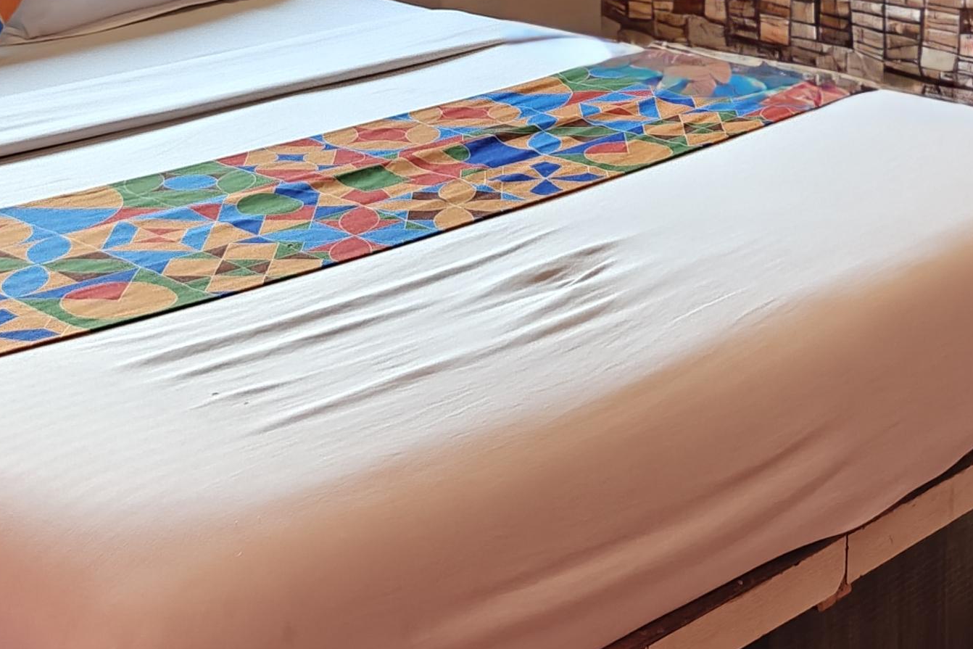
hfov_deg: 27.6
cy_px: -162
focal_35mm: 73
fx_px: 1973
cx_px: 639
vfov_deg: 17.6
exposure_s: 1/100
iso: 800
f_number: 1.6
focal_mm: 6.06
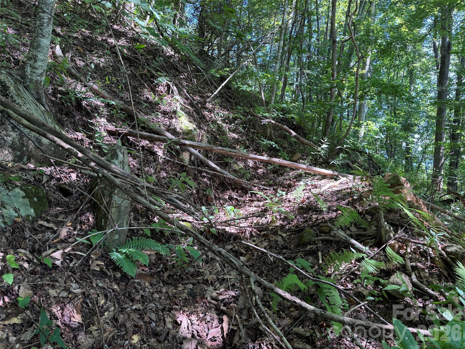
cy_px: 174
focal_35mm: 24
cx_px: 232
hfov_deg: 71.6
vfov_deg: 56.8
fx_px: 322
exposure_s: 1/121
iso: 125
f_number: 1.78
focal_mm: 6.76
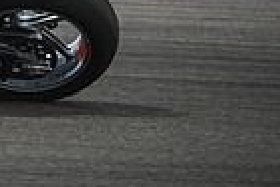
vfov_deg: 1.1
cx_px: -242
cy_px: -89
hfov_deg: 1.6
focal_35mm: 1252
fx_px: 9748
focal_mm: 200
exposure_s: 1/1600
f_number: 2
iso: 200
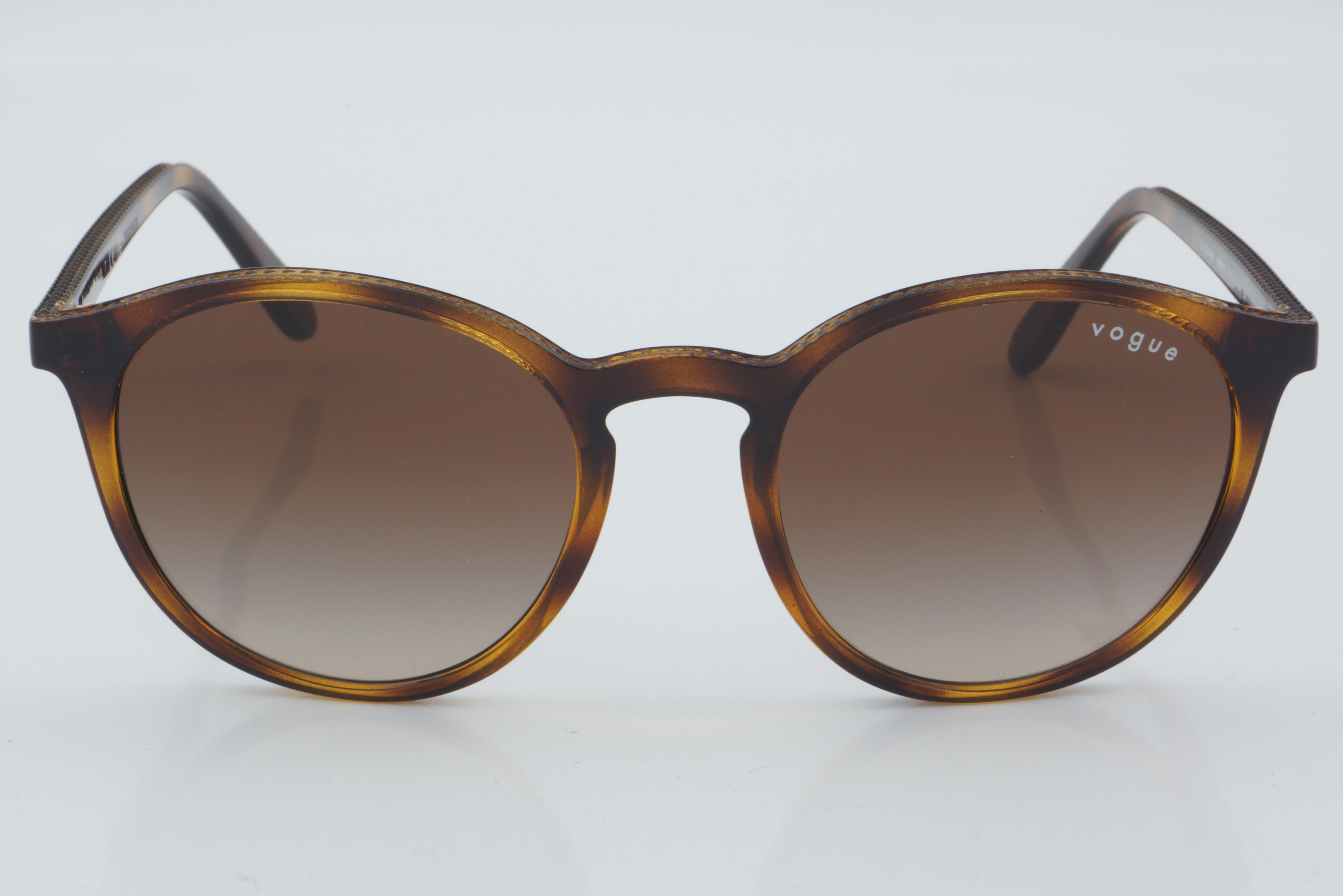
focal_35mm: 82
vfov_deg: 16.6
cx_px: 672
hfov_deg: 24.6
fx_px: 3077
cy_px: 448
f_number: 32
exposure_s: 1/4
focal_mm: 55
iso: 100
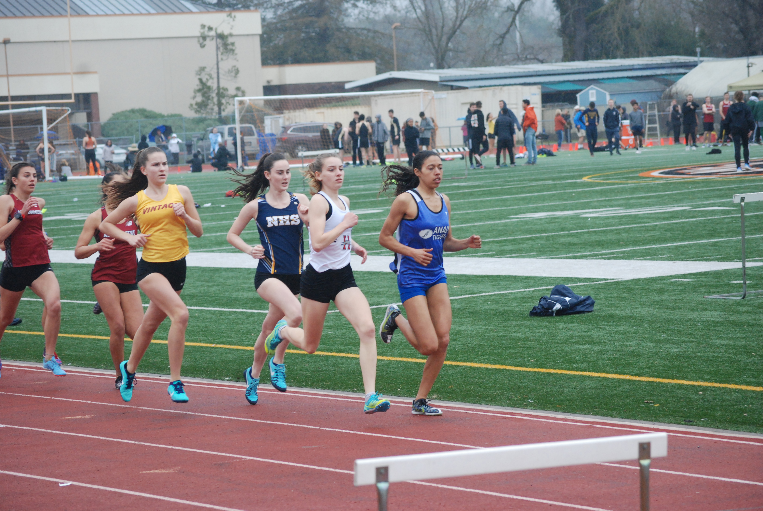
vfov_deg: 9.0
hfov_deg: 13.4
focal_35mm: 153
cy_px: 256
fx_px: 3247
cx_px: 382
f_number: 7.1
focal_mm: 102
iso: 1000
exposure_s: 1/800
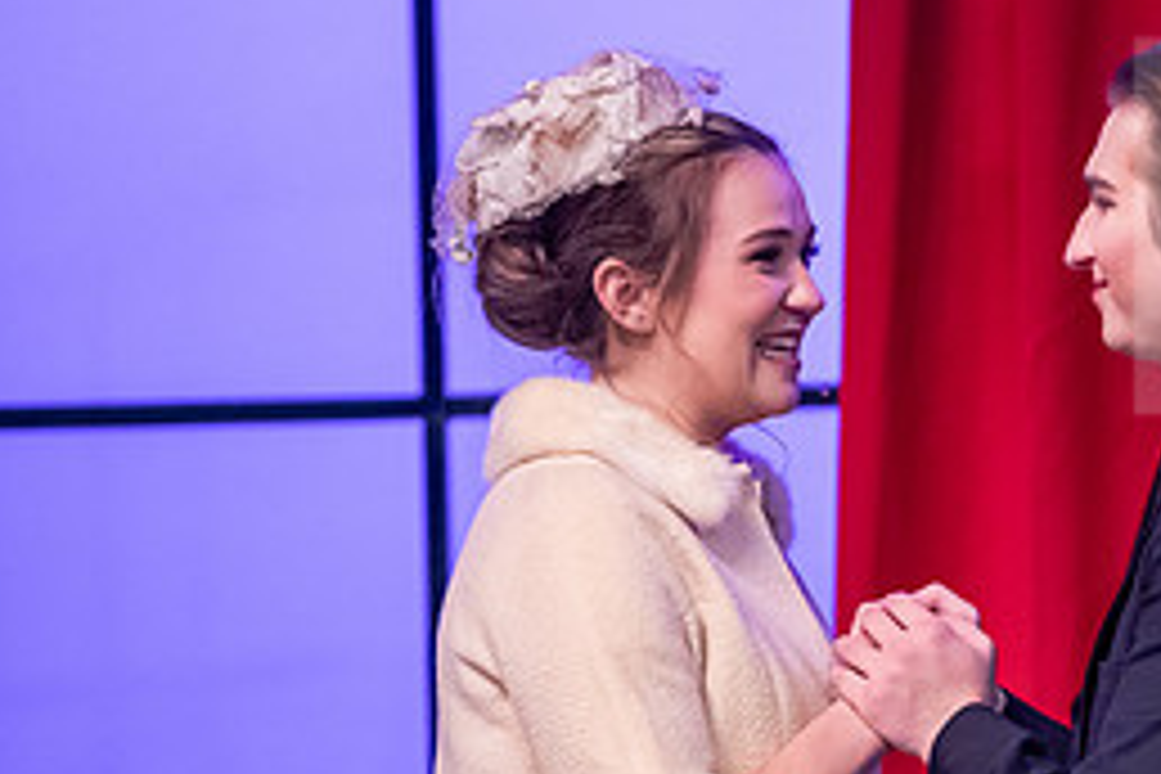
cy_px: 583
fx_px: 14124
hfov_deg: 4.7
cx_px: 999
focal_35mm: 438
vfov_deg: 3.1
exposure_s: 1/200
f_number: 3.2
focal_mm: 195
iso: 3200
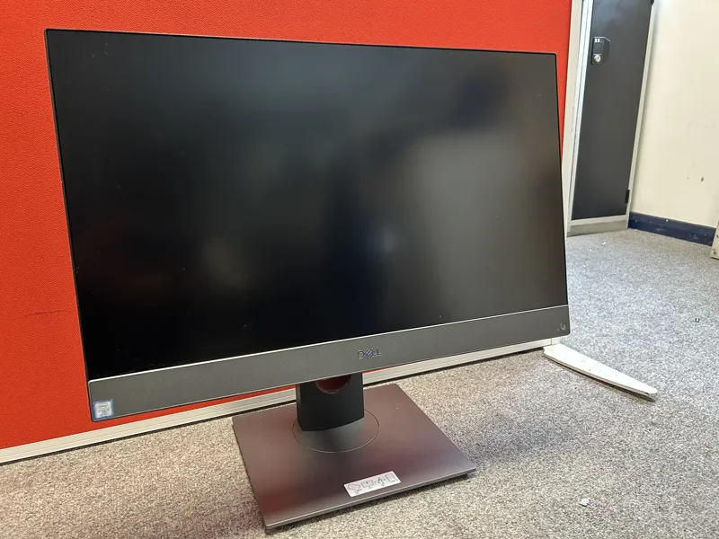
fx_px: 540
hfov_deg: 67.3
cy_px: 270
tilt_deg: -16.3
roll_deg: +0.7
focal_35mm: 26
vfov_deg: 53.1
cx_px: 360
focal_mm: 5.7
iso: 320
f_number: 1.5
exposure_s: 1/50
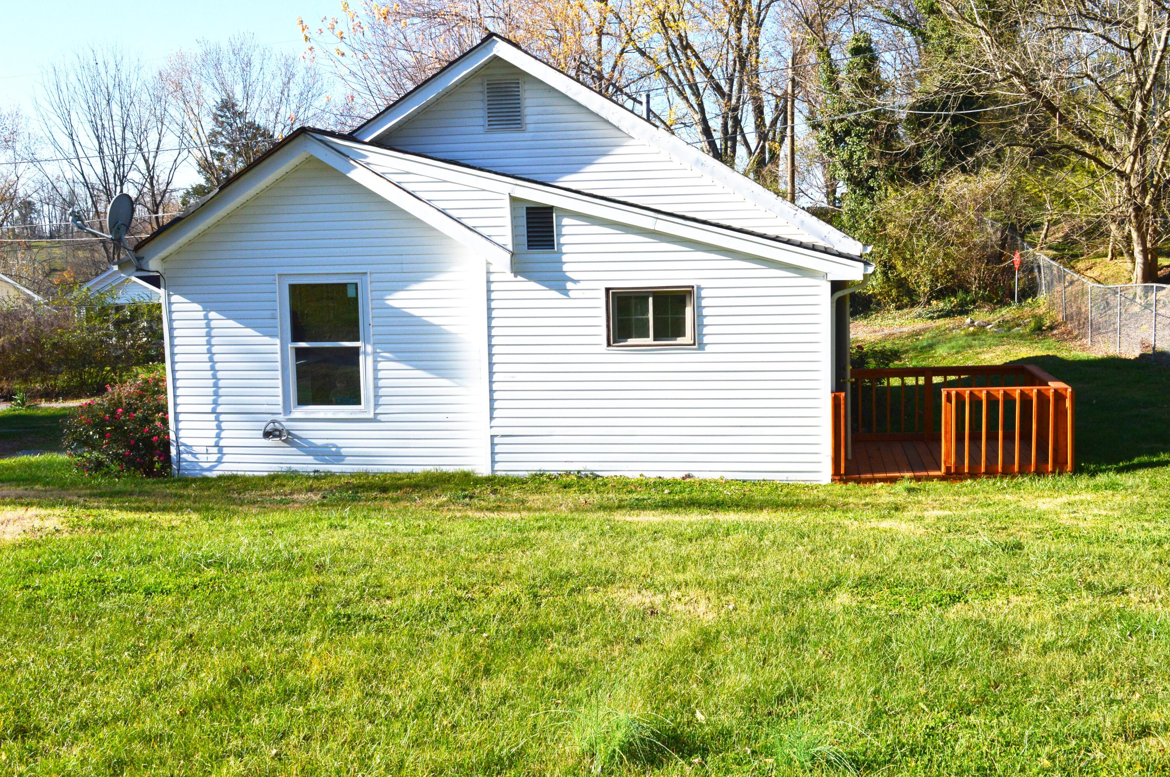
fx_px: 1266
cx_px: 585
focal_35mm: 39
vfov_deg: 34.1
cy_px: 388
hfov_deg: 49.6
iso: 400
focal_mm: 26
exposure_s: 1/400
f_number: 11
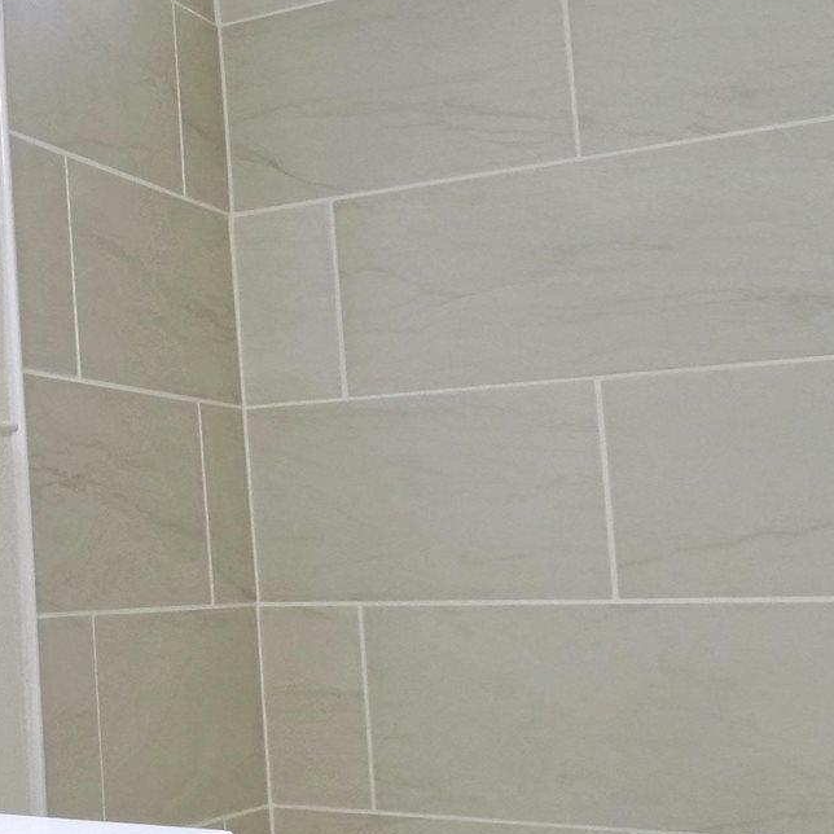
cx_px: -730
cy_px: 456
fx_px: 1608
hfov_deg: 19.8
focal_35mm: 59
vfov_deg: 29.1
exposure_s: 1/160
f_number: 4.5
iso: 800
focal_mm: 7
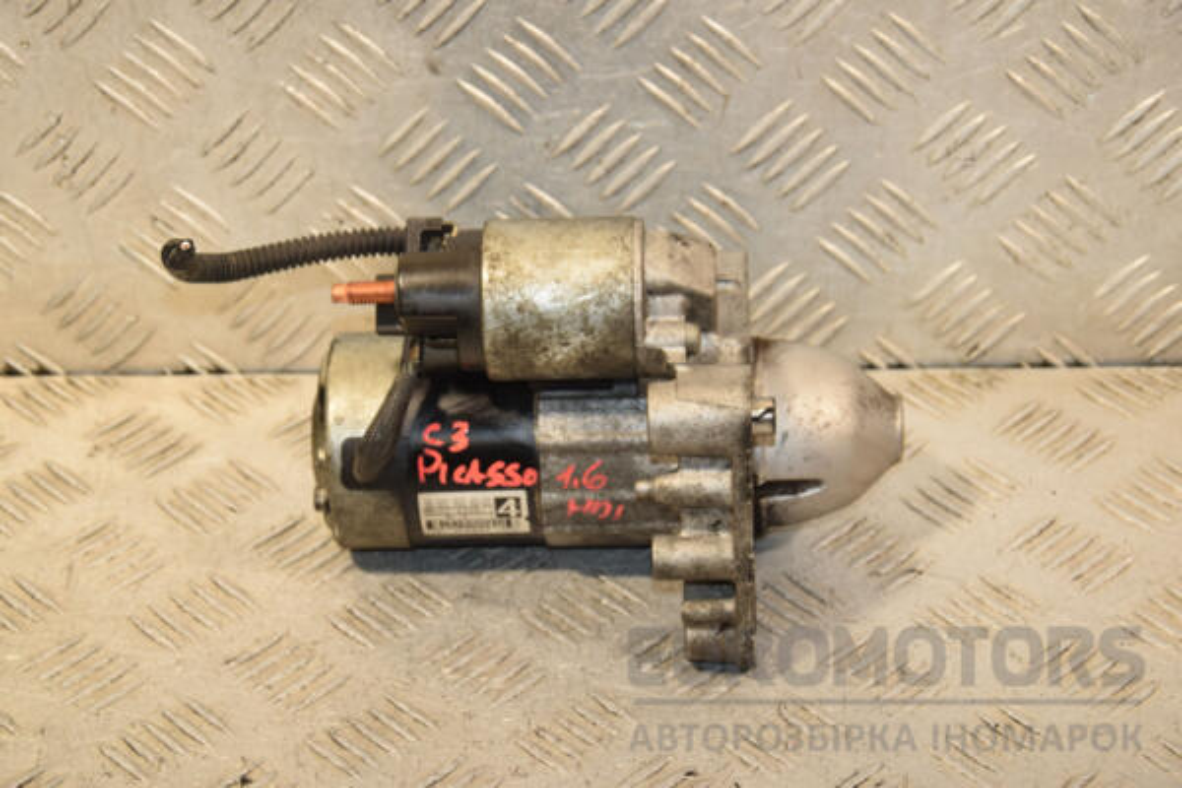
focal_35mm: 99
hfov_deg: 20.6
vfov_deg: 13.8
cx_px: 591
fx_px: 3250
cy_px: 394
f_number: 6.3
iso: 800
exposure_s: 1/200
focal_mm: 66
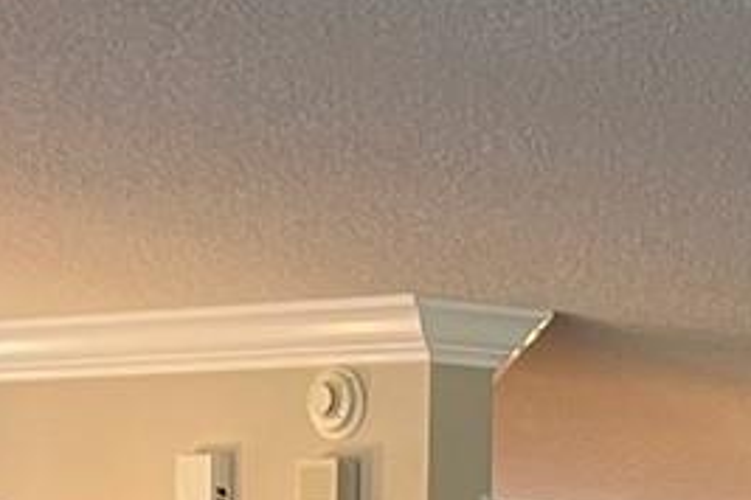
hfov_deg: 12.0
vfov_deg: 7.6
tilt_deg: -7.7
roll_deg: -2.3
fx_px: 3379
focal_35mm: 162
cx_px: 1184
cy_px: 1430
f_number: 1.5
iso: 125
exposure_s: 1/60
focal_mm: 5.7
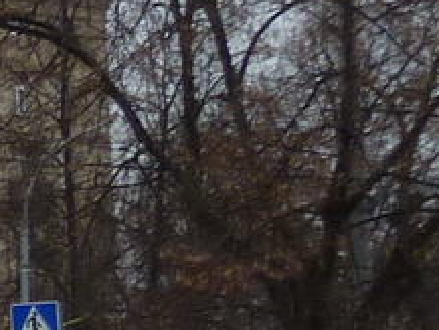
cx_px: -1167
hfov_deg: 6.9
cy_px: 300
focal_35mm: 236
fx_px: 2995
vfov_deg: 6.3
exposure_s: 1/500
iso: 80
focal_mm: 5.3
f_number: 4
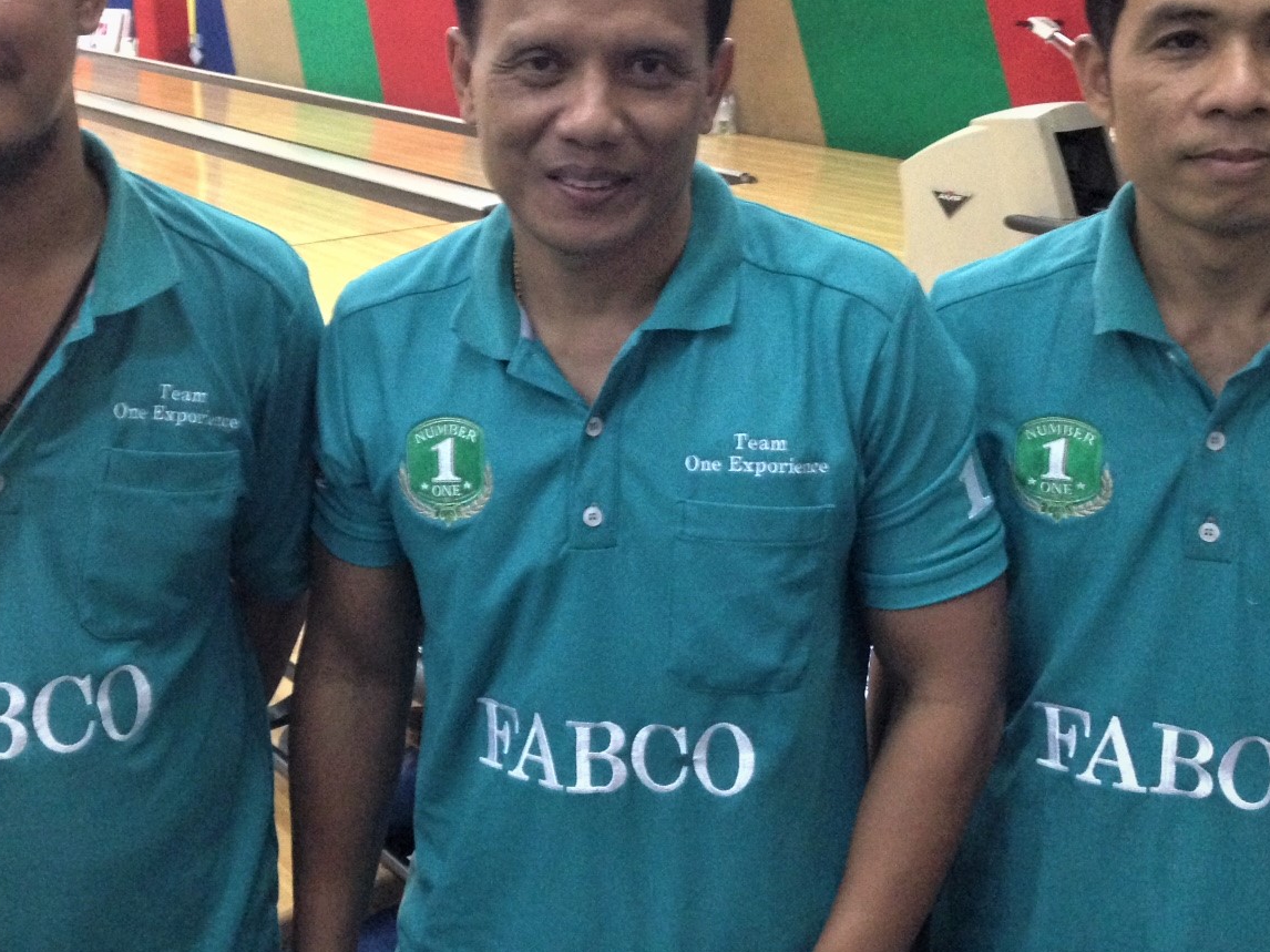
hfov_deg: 40.4
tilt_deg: -14.0
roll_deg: +0.5
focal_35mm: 47
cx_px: 555
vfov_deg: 30.7
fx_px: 1724
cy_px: 332
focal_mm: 4.12
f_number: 2.4
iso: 500
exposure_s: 1/15
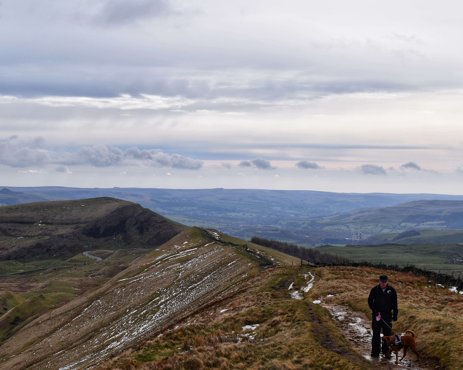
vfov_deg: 24.2
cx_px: 190
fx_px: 863
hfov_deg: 30.0
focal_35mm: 63
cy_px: 188
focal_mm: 30
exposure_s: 1/400
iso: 200
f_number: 10
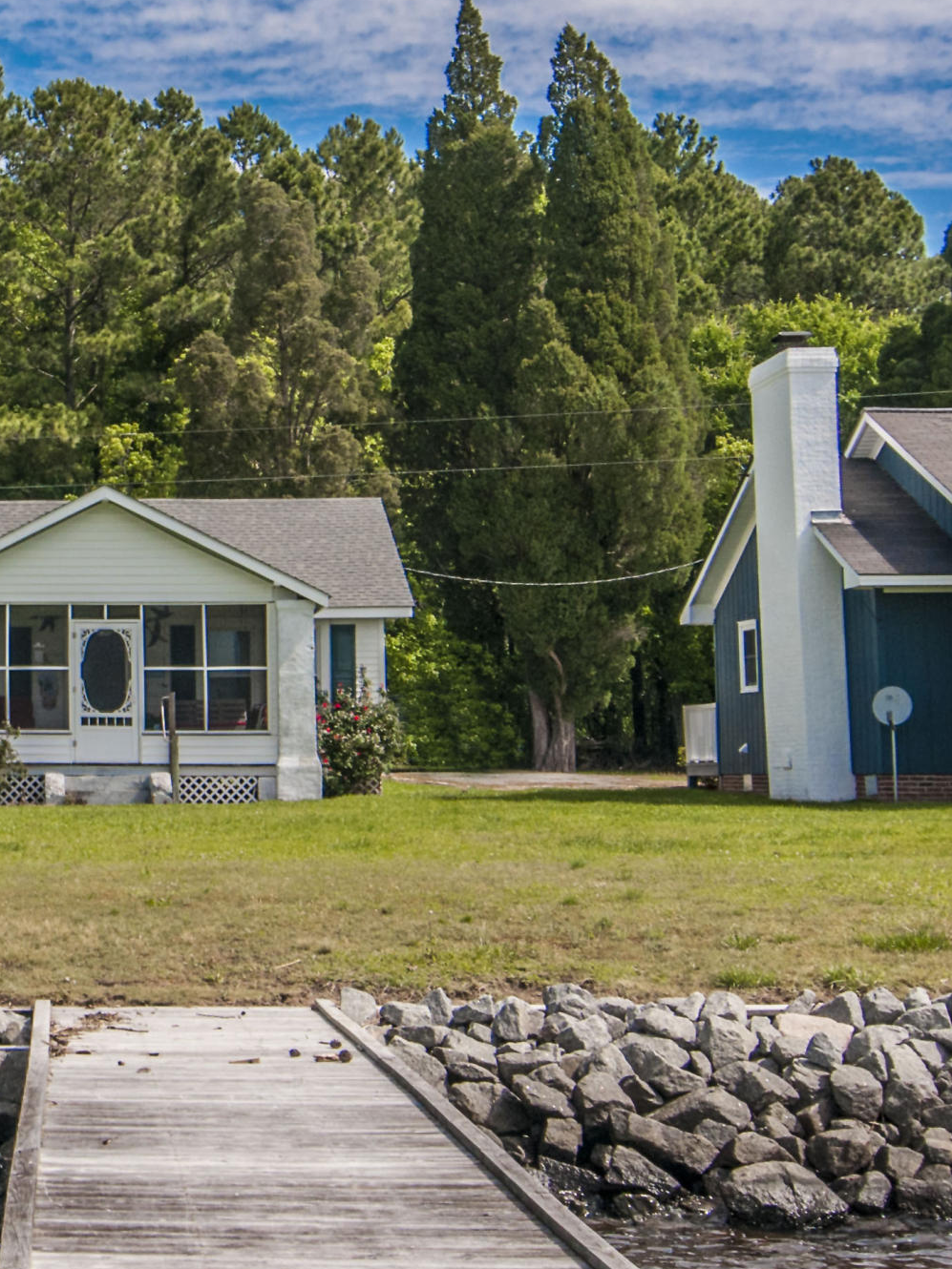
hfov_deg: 18.0
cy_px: 379
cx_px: -174
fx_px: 2861
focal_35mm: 78
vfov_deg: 24.8
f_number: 5.6
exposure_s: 1/2000
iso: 200
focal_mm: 24
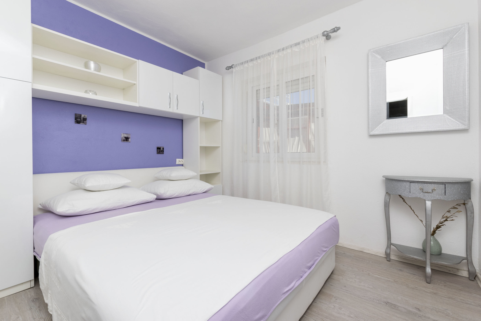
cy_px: 160
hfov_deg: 100.4
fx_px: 200
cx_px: 240
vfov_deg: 77.3
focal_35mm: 15
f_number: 8
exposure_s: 1/160
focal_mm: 10
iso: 100
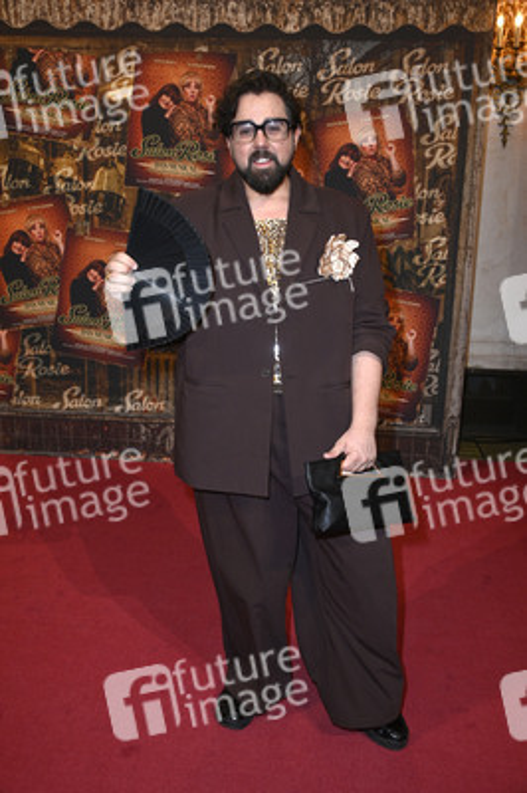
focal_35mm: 36
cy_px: 396
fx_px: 792
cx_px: 264
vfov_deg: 53.2
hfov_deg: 36.8
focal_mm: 36
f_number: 5.6
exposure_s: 1/250
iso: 1250
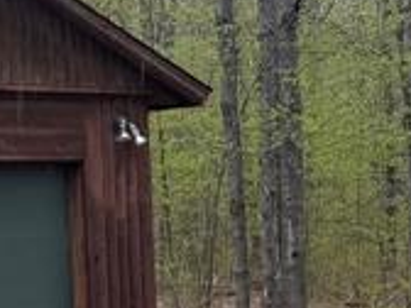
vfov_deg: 10.1
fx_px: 1733
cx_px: 409
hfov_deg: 13.3
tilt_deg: -3.6
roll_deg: +2.1
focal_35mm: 146
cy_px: 315
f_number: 1.78
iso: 80
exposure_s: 1/308
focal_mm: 6.76
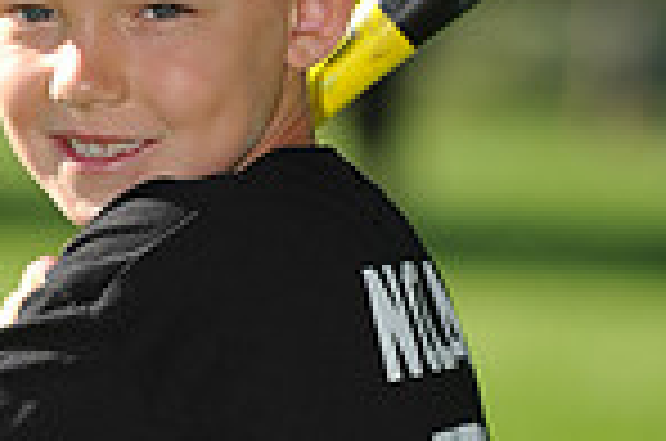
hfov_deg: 3.9
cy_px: 558
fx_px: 9784
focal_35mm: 530
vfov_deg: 2.6
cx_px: 36
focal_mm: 135
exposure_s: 1/1250
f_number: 4
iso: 200
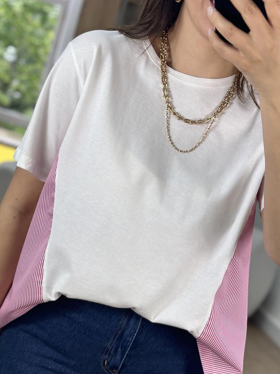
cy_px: 268
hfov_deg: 19.4
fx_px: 820
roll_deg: -16.1
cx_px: 118
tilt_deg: -34.0
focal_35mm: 76
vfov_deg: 25.4
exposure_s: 1/326
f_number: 1.78
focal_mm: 6.86
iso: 80
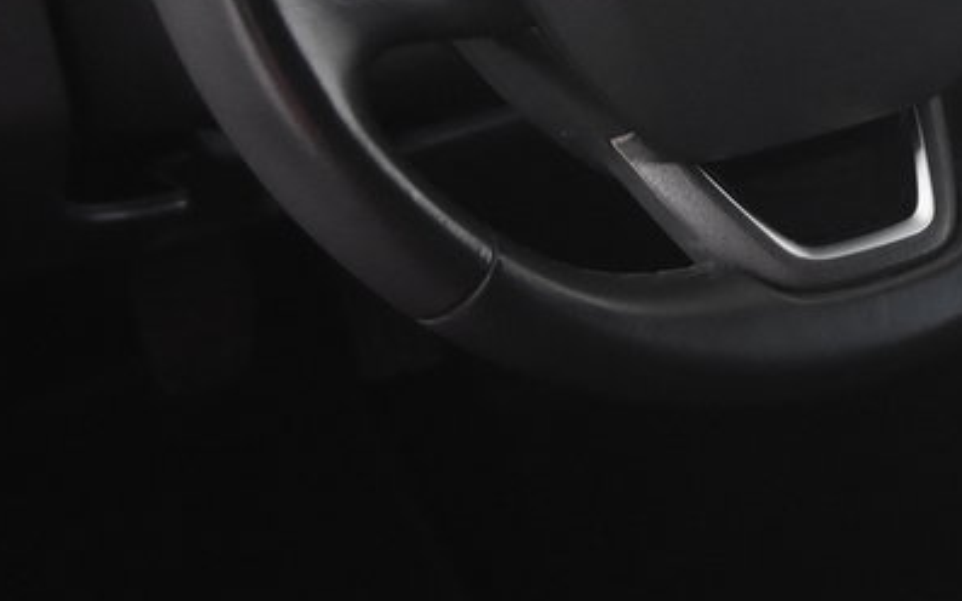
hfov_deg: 16.1
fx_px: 3355
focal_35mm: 128
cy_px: -122
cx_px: 860
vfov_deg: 10.1
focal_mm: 26
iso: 2500
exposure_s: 1/40
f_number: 3.2
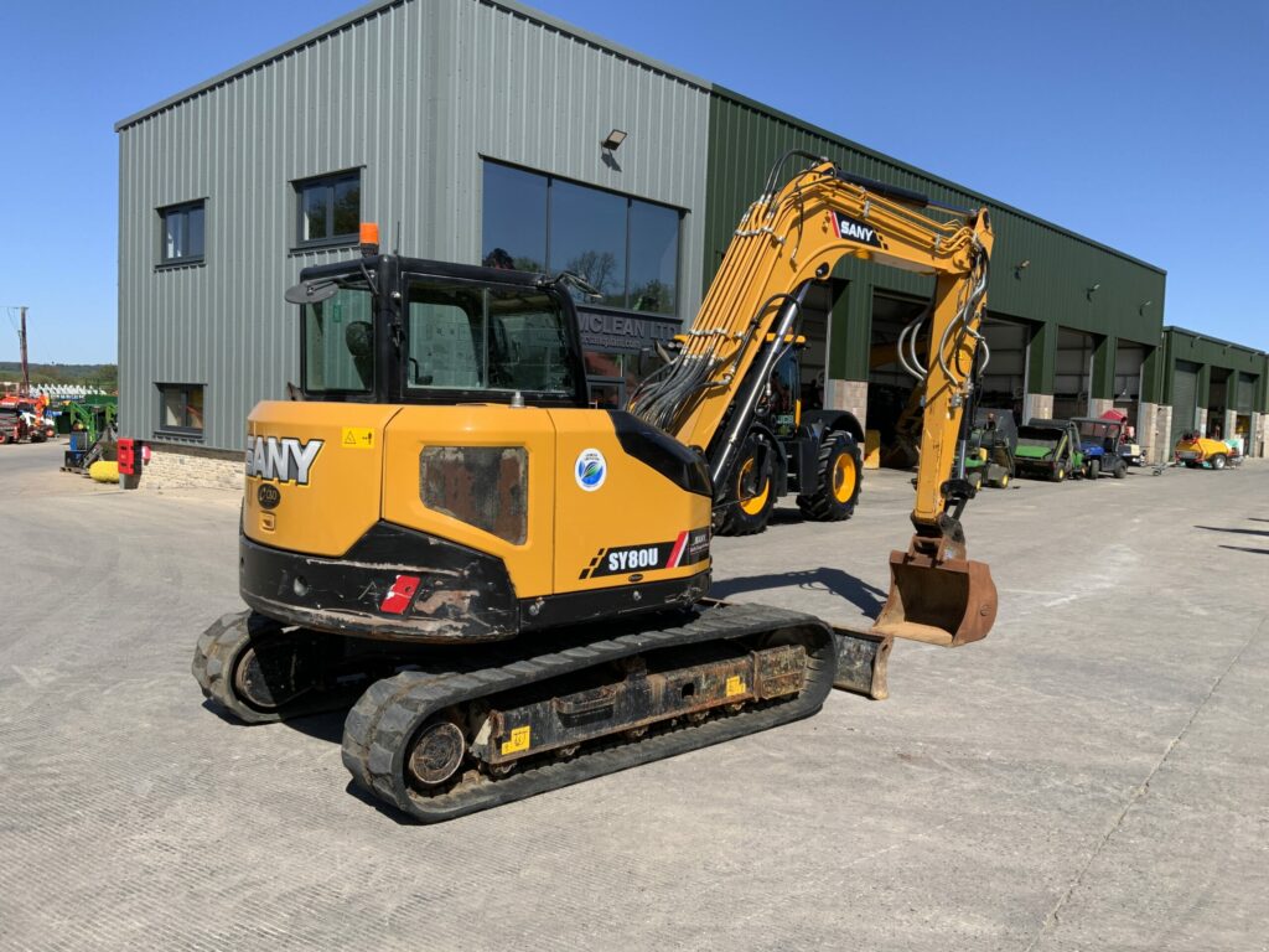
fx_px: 1063
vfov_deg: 48.2
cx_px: 634
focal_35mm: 29
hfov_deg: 61.7
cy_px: 476
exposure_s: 1/1848
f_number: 1.8
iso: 16
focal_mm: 3
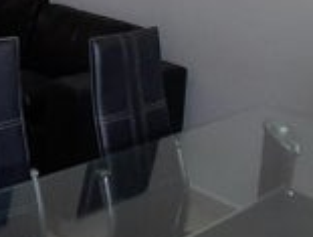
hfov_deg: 21.8
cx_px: -188
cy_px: -138
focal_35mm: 70
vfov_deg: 18.3
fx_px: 634
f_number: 2.2
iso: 64
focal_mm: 1.46
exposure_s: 1/40
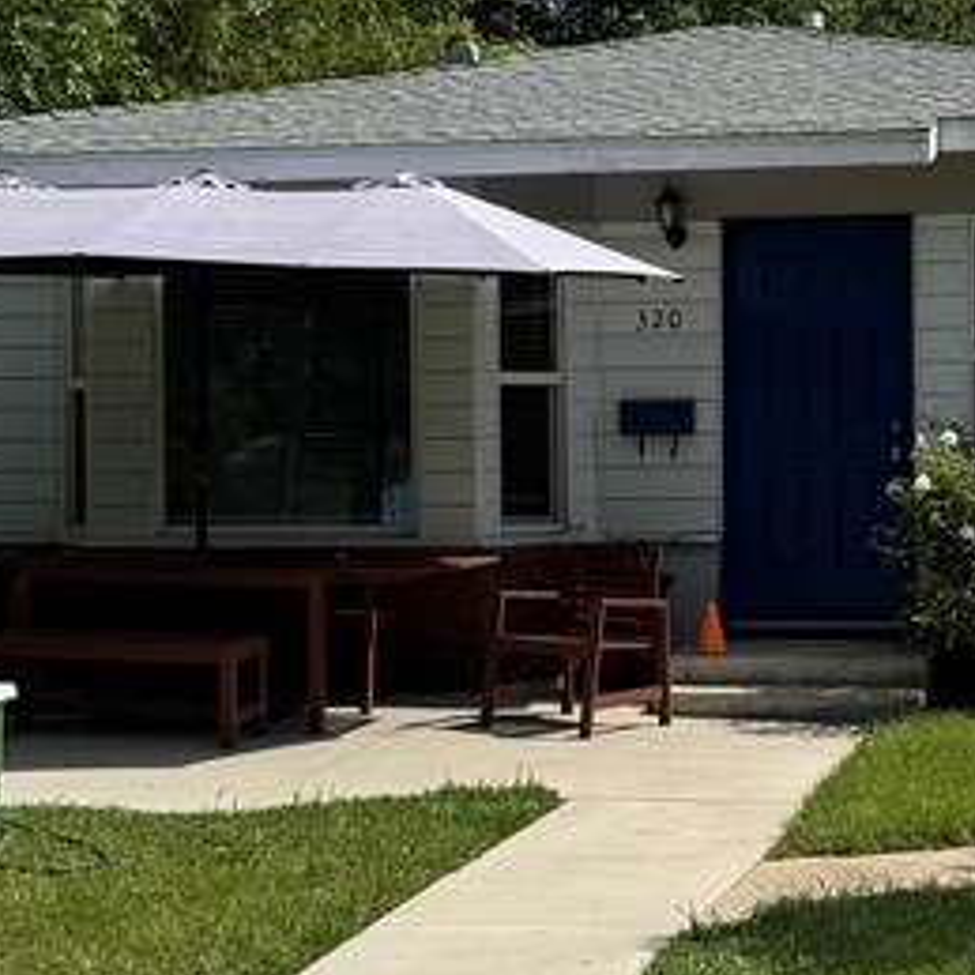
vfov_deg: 20.6
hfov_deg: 20.6
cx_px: 636
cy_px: 388
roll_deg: +0.2
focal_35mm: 84
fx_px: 2677
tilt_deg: +1.0
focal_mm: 6.76
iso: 80
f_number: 1.78
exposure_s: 1/5814
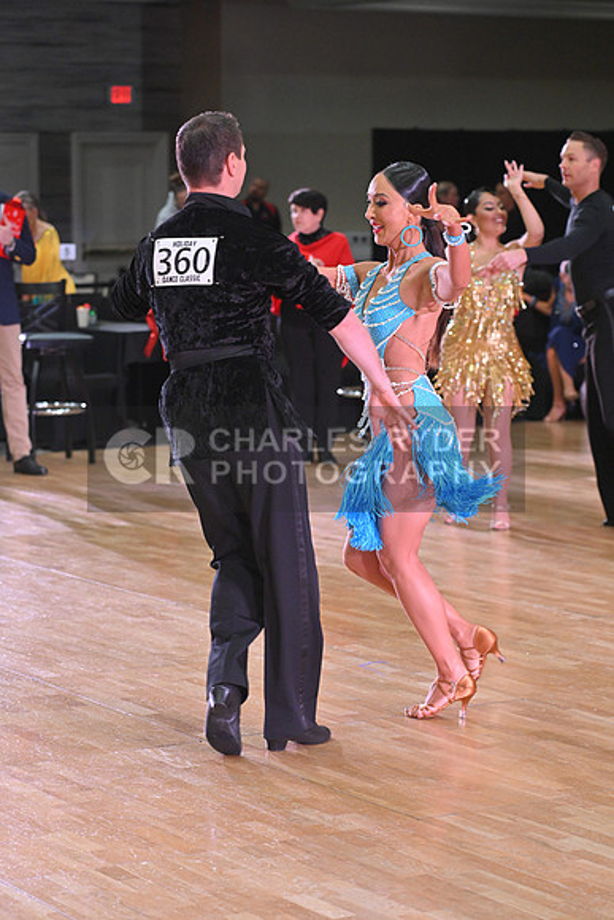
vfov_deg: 20.4
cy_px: 460
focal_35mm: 100
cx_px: 307
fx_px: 2557
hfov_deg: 13.7
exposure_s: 1/400
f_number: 4
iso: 3200
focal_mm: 100
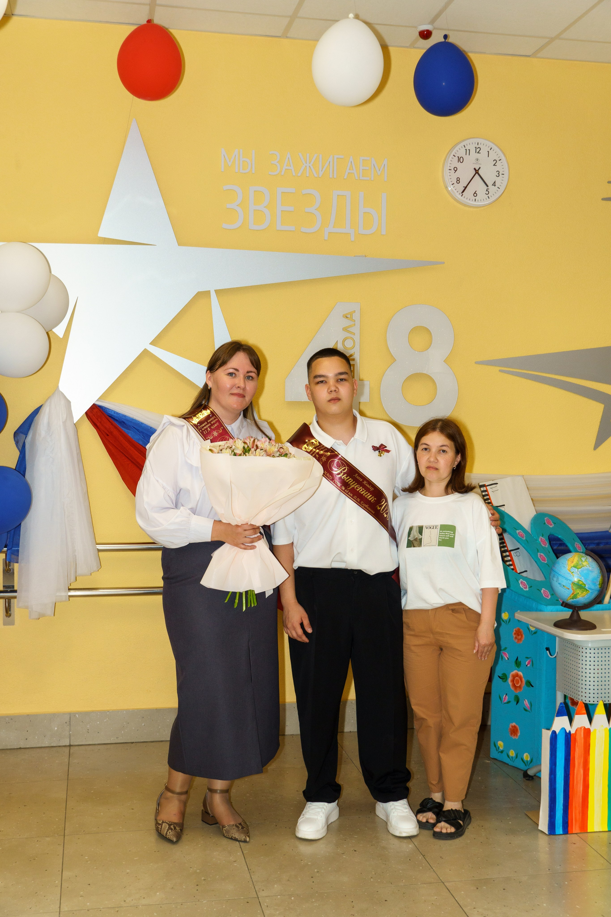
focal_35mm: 44
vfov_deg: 45.0
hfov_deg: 30.8
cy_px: 458
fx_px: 1107
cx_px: 306
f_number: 5
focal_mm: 29
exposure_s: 1/125
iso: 400
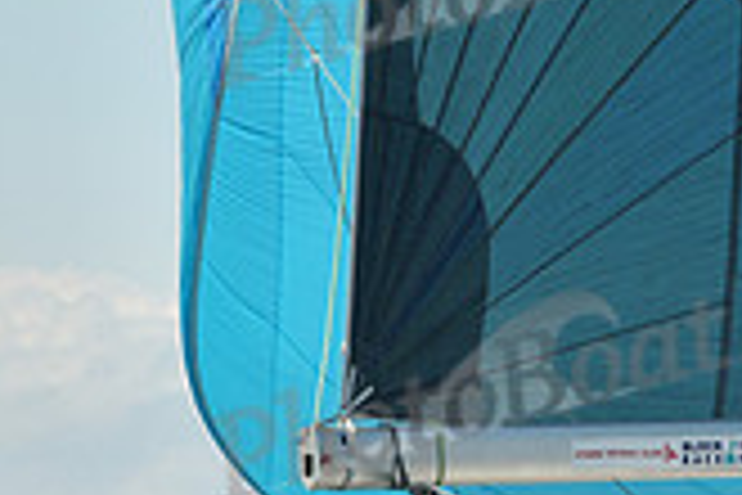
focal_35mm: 492
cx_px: 1084
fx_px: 10140
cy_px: 556
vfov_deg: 2.8
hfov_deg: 4.2
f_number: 8
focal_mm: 140
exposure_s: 1/640
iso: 320
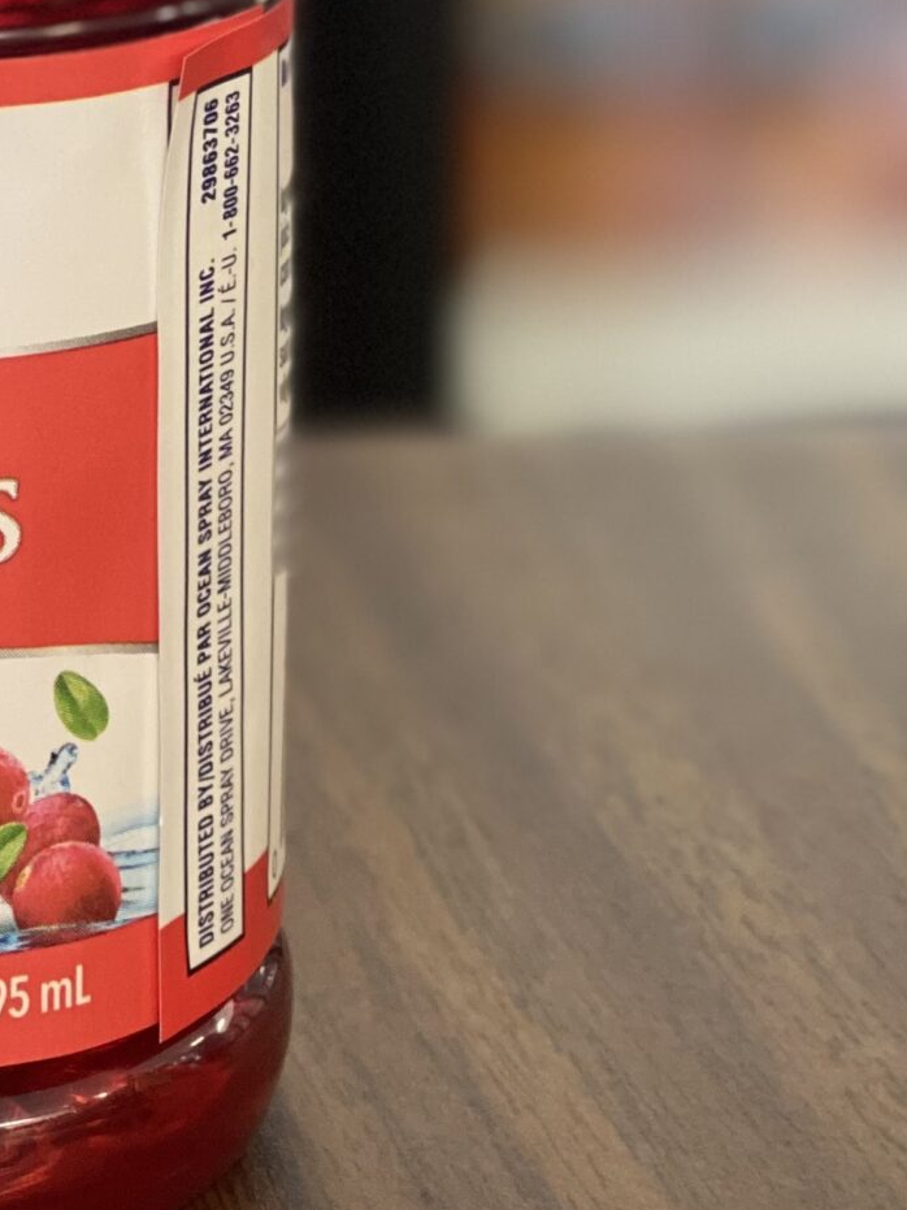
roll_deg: -0.1
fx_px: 4997
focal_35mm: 143
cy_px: 96
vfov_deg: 13.7
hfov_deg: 10.2
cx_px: -144
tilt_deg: -13.5
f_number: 2
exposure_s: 1/40
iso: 160
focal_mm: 6
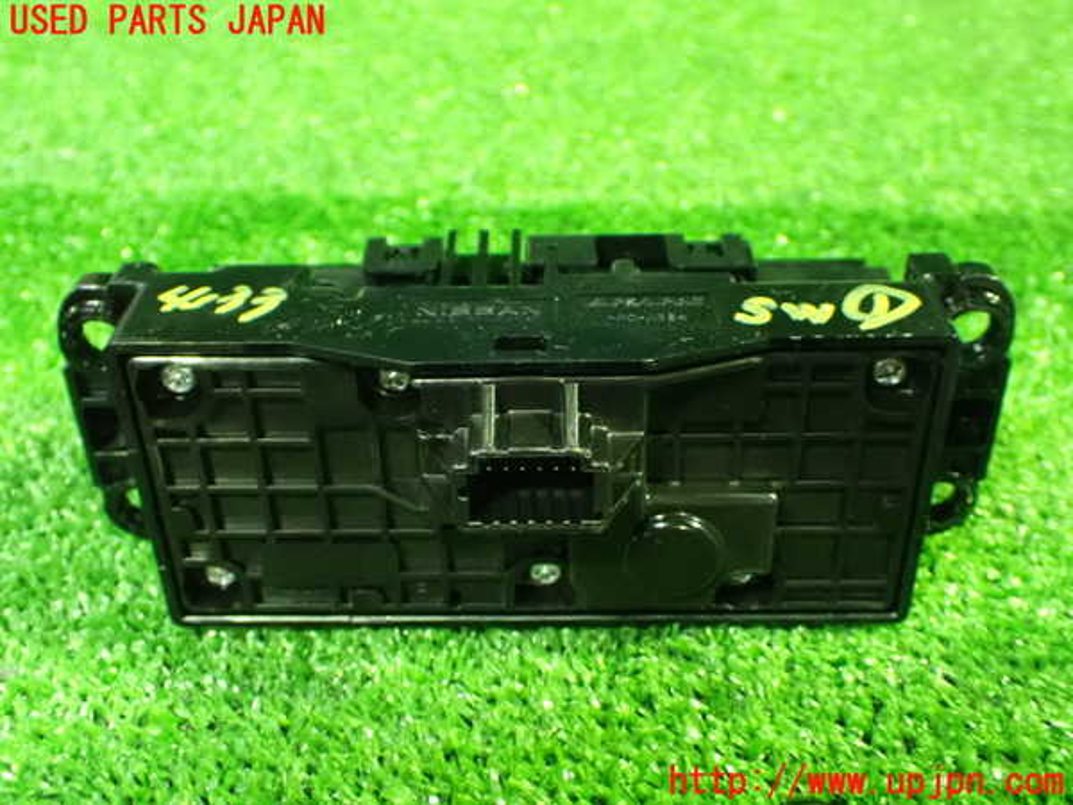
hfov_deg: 49.0
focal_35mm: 38
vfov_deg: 37.7
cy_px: 402
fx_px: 1178
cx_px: 536
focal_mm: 6.83
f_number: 2.7
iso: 1600
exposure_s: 1/25
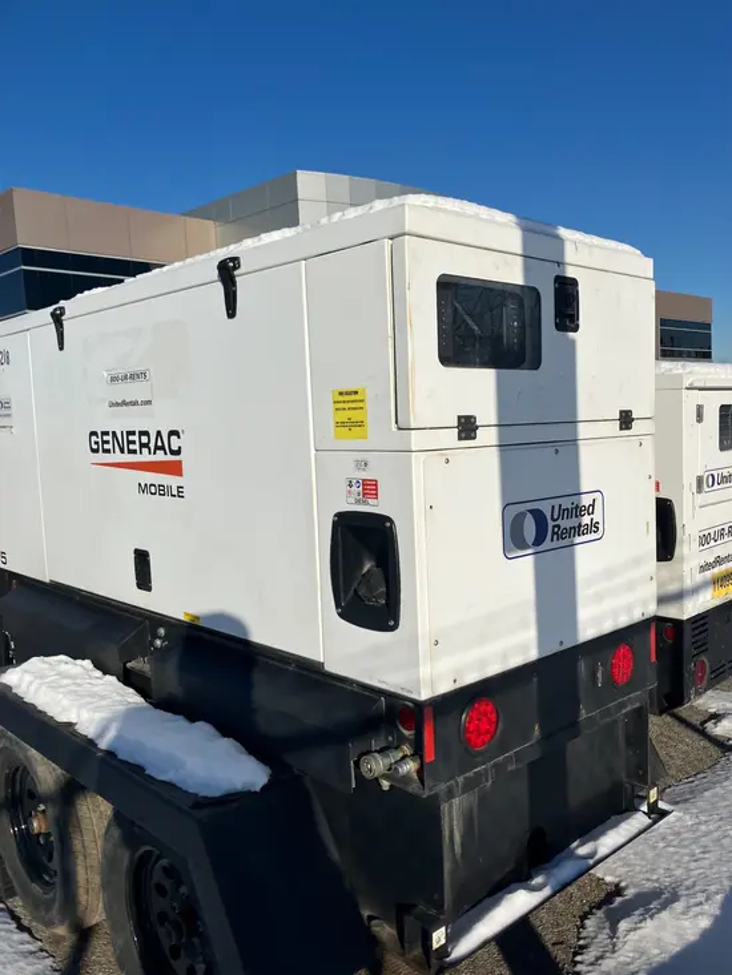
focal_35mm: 28
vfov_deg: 63.4
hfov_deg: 49.8
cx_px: 366
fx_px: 789
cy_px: 488
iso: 32
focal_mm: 3.99
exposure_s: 1/4878
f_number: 1.8
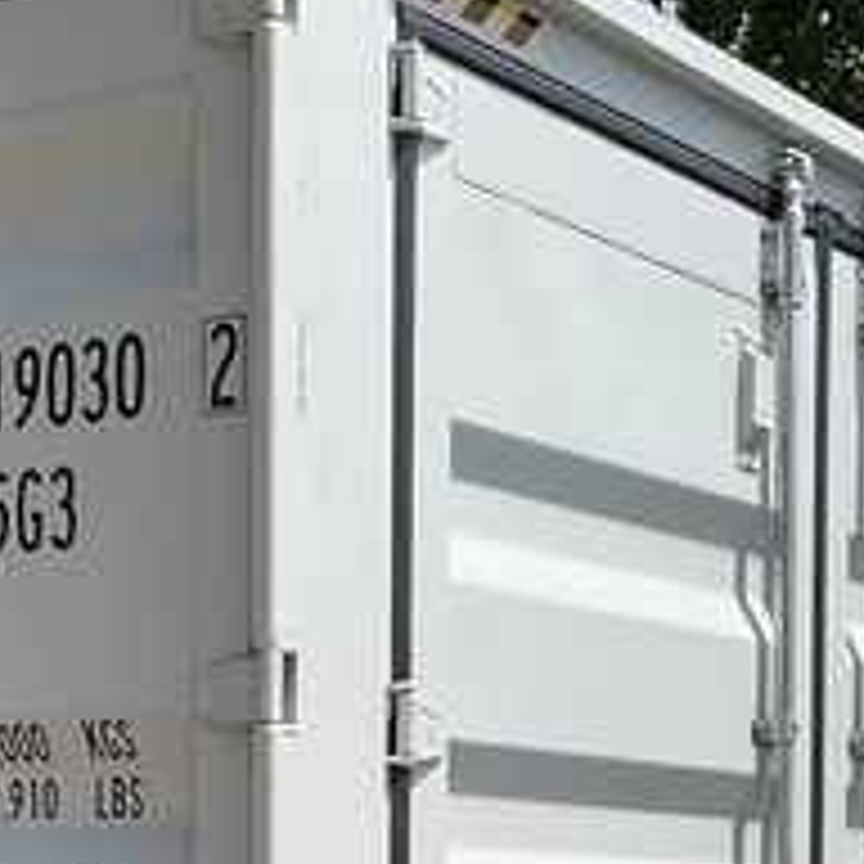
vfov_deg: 16.8
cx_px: 531
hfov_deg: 17.4
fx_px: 2824
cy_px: 979
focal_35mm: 100
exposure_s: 1/2667
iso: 25
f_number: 1.8
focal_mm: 3
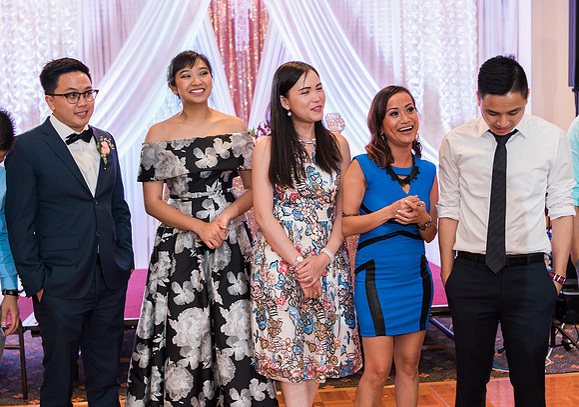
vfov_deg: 29.1
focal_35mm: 48
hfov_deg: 40.5
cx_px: 272
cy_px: 203
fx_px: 784
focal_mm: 35
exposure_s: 1/160
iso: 500
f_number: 2
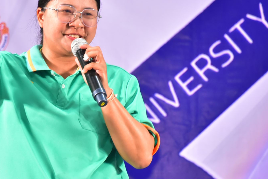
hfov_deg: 3.7
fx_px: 4185
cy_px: 110
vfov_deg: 2.4
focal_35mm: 562
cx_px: 63
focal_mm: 300
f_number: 5.6
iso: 3200
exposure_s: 1/125
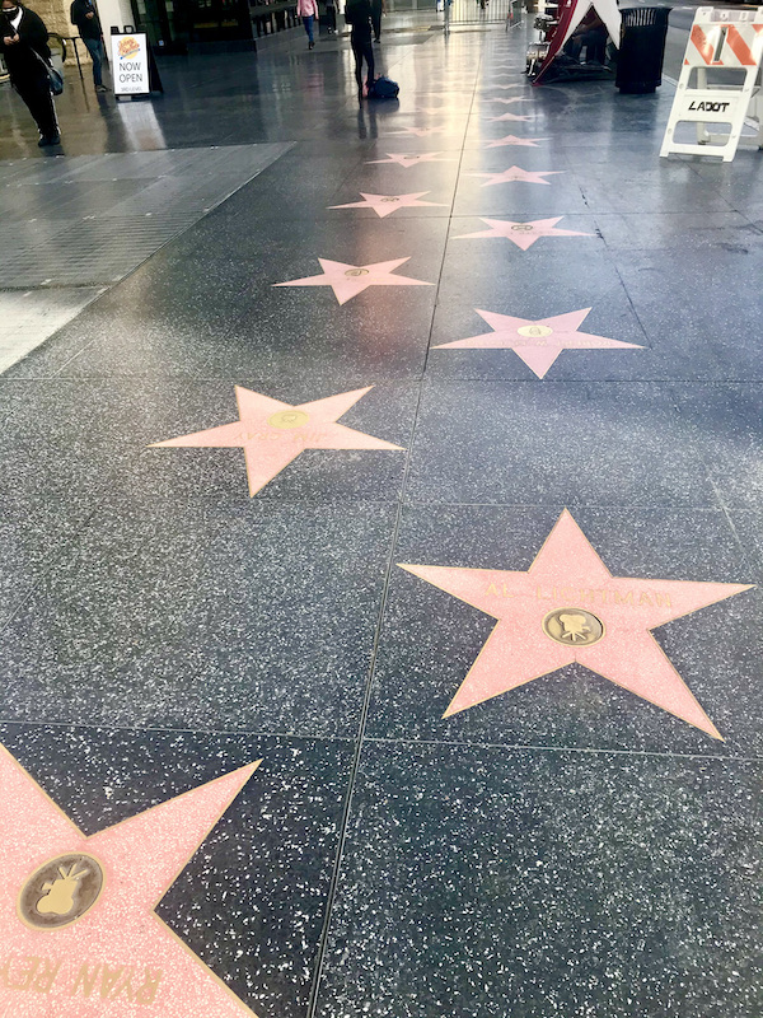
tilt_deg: -34.5
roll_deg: +2.8
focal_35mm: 28
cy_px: 509
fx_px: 823
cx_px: 382
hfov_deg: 49.7
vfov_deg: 63.4
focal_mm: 3.99
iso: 20
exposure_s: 1/1168
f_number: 1.8
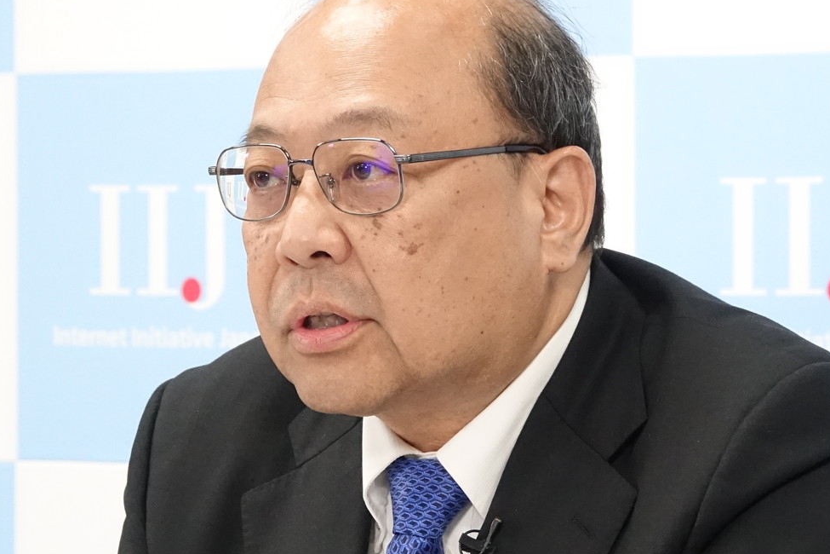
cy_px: 225
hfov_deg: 8.0
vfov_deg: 5.3
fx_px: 5948
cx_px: 538
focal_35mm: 258
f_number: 4
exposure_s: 1/160
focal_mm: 46.41
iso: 2000
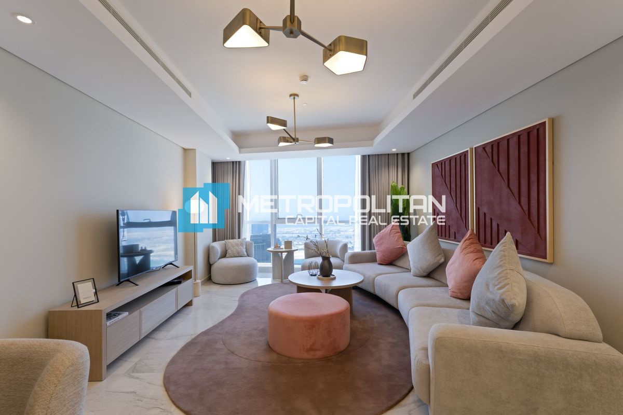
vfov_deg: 81.2
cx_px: 312
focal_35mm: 14
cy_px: 208
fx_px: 242
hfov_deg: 104.3
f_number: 8
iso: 250
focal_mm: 14
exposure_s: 1/8
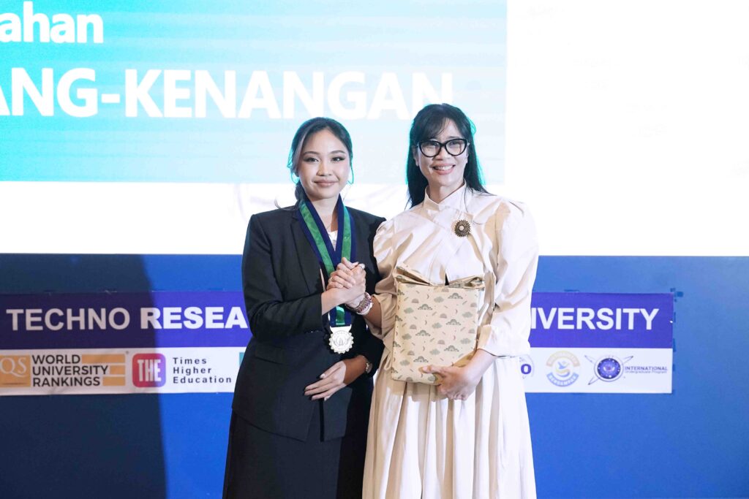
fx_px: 916
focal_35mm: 44
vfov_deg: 30.5
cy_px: 250
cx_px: 374
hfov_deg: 44.5
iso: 5000
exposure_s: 1/125
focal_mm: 44
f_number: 4
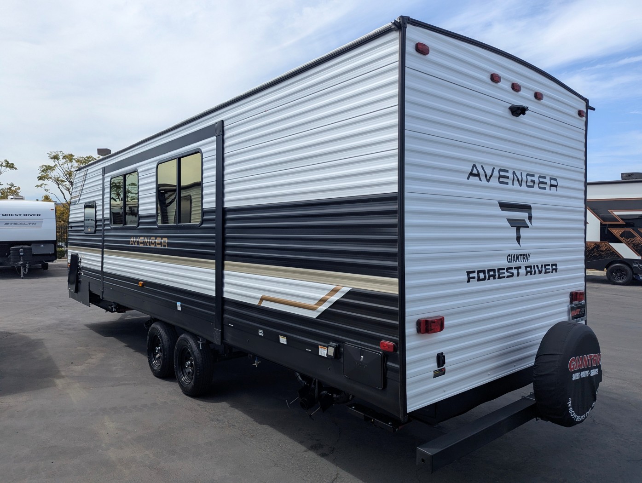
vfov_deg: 56.9
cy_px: 242
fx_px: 446
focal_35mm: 24
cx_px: 321
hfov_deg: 71.5
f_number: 1.85
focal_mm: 6.81
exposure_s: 1/2632
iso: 58
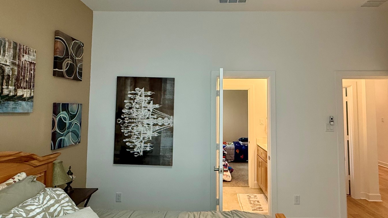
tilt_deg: +3.9
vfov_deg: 49.4
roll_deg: -0.4
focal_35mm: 23
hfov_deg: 78.6
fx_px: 237
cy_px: 95
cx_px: 207
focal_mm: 2.22
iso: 400
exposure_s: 1/120
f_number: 2.2
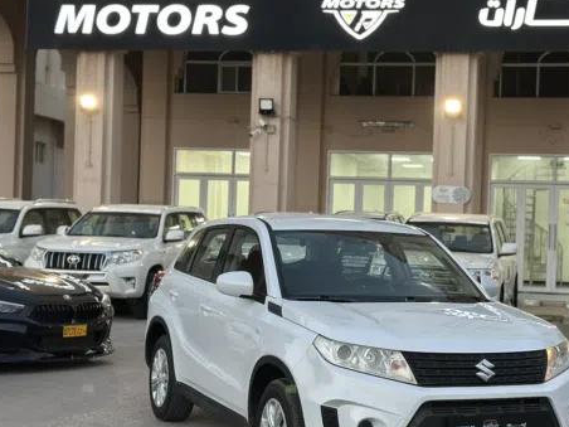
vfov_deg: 21.6
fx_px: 1118
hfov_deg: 28.4
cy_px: 236
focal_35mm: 68
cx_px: 375
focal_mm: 6.86
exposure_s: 1/100
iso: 100
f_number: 1.78
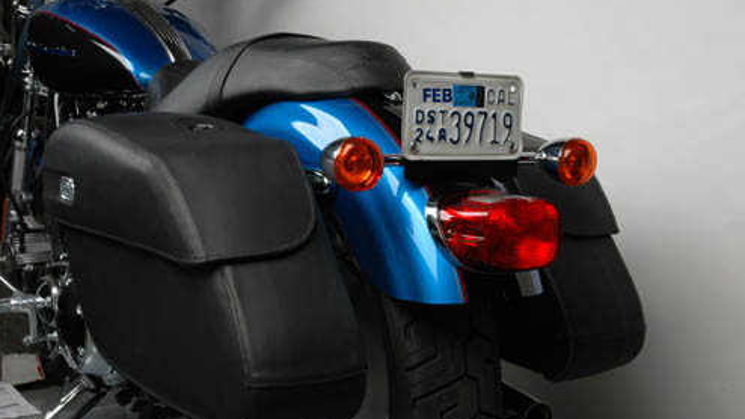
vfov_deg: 22.2
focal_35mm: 54
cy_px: 234
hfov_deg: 38.5
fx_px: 1067
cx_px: 376
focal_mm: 34
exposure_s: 1/125
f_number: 18
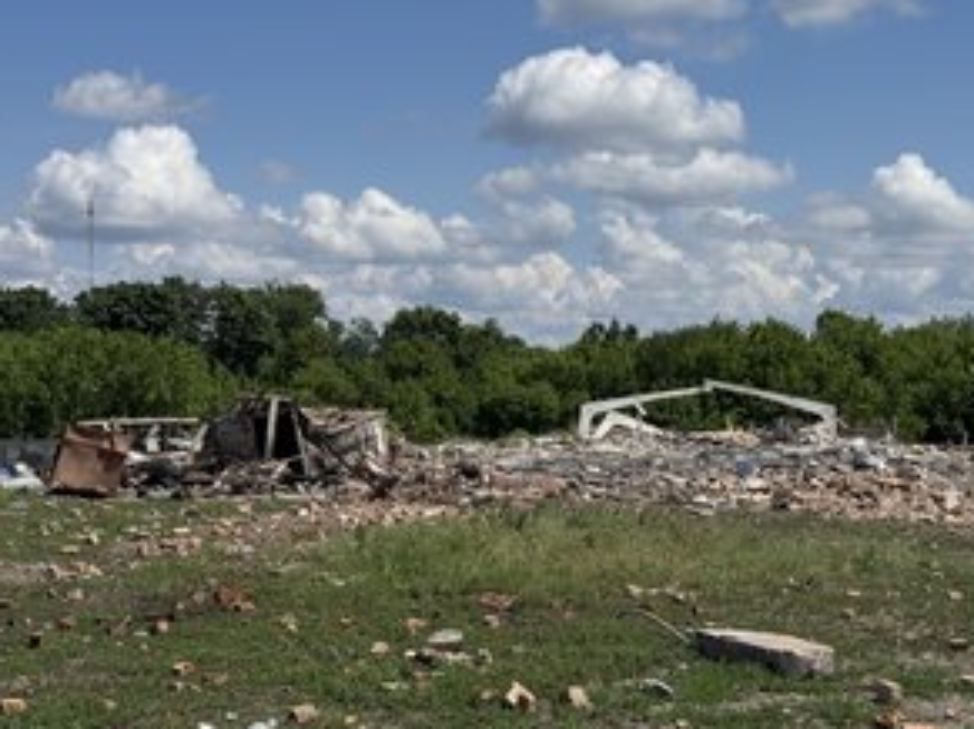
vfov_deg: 22.2
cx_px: 602
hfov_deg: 29.3
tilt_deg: +0.7
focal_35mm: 66
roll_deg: -0.3
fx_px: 1856
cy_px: 371
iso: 64
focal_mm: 6.76
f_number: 1.78
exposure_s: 1/6410
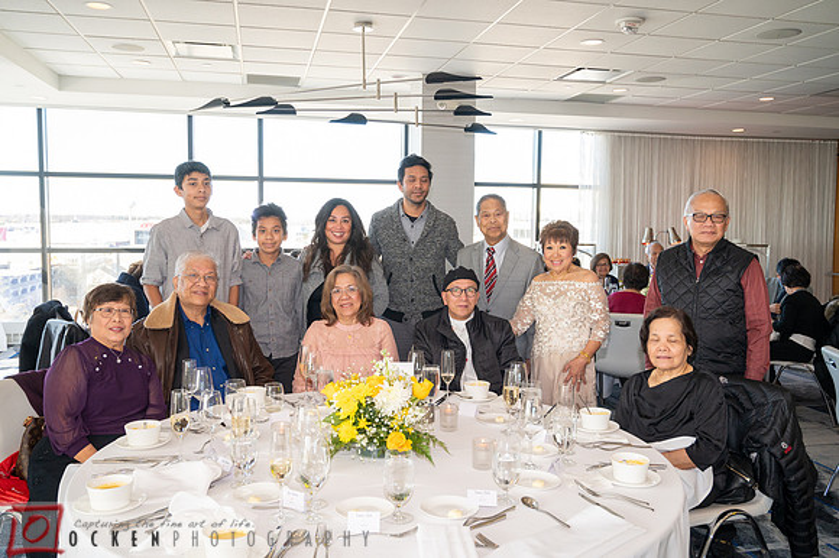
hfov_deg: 60.3
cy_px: 279
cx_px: 420
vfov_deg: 42.3
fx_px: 722
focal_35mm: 31
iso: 1000
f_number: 5.6
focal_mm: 31
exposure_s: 1/160
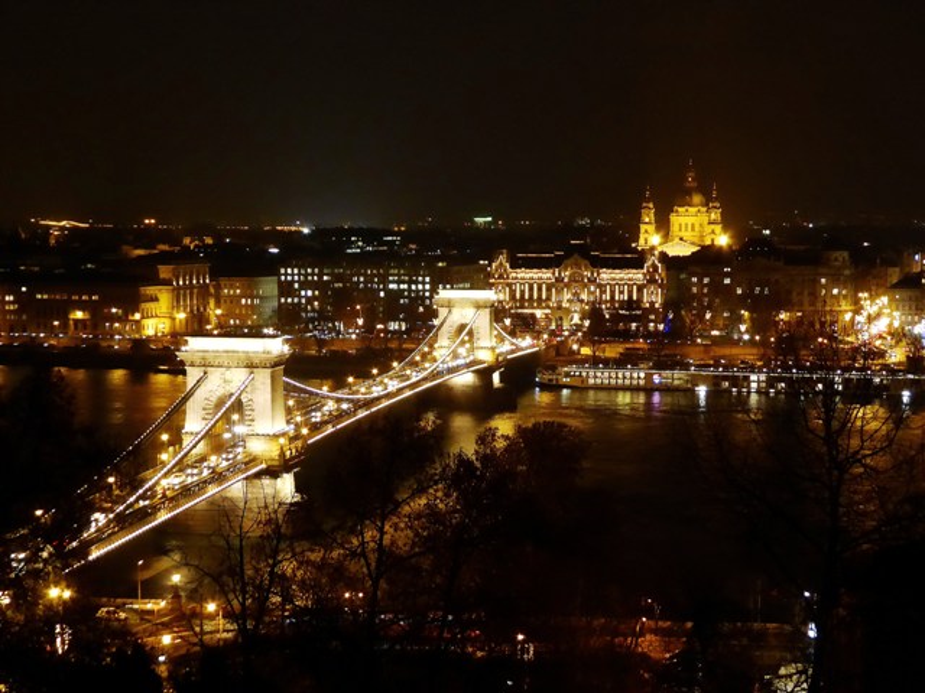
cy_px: 346
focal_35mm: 57
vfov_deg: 25.7
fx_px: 1523
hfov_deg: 33.8
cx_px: 462
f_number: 4.1
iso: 800
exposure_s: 1/6
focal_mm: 9.6
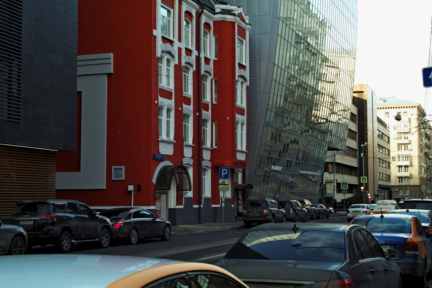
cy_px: 144
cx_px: 216
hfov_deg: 33.9
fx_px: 708
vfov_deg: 23.0
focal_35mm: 59
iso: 100
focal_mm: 35
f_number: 5.6
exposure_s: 1/80
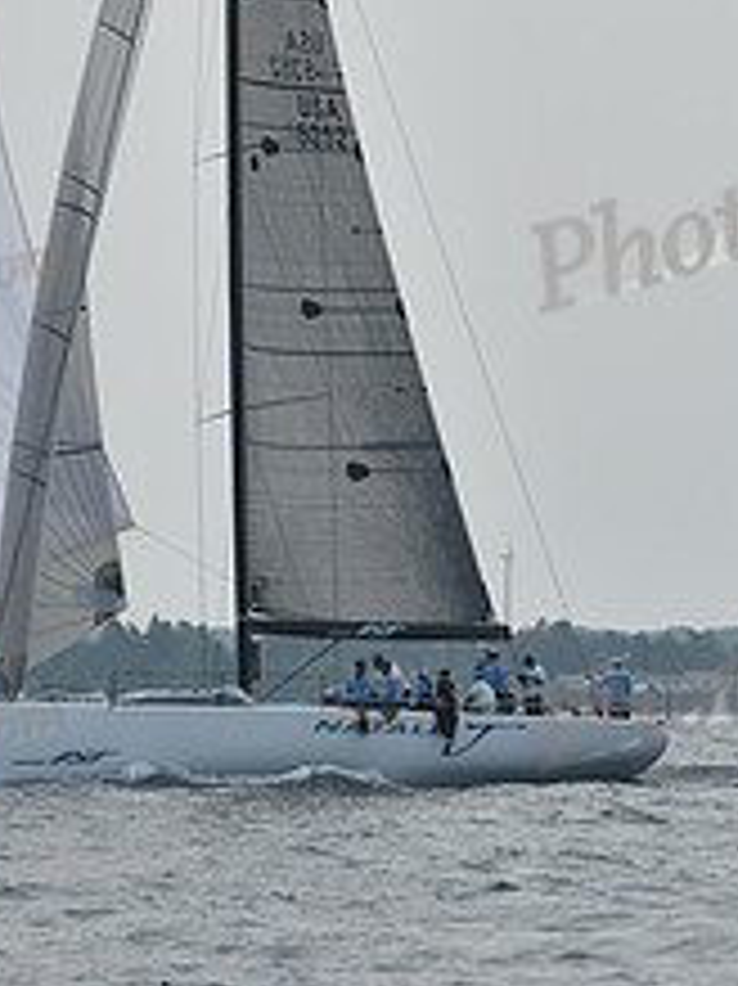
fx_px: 8849
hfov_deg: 4.8
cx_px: 299
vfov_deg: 6.4
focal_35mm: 311
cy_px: 27
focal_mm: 122
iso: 250
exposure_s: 1/3200
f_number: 5.6
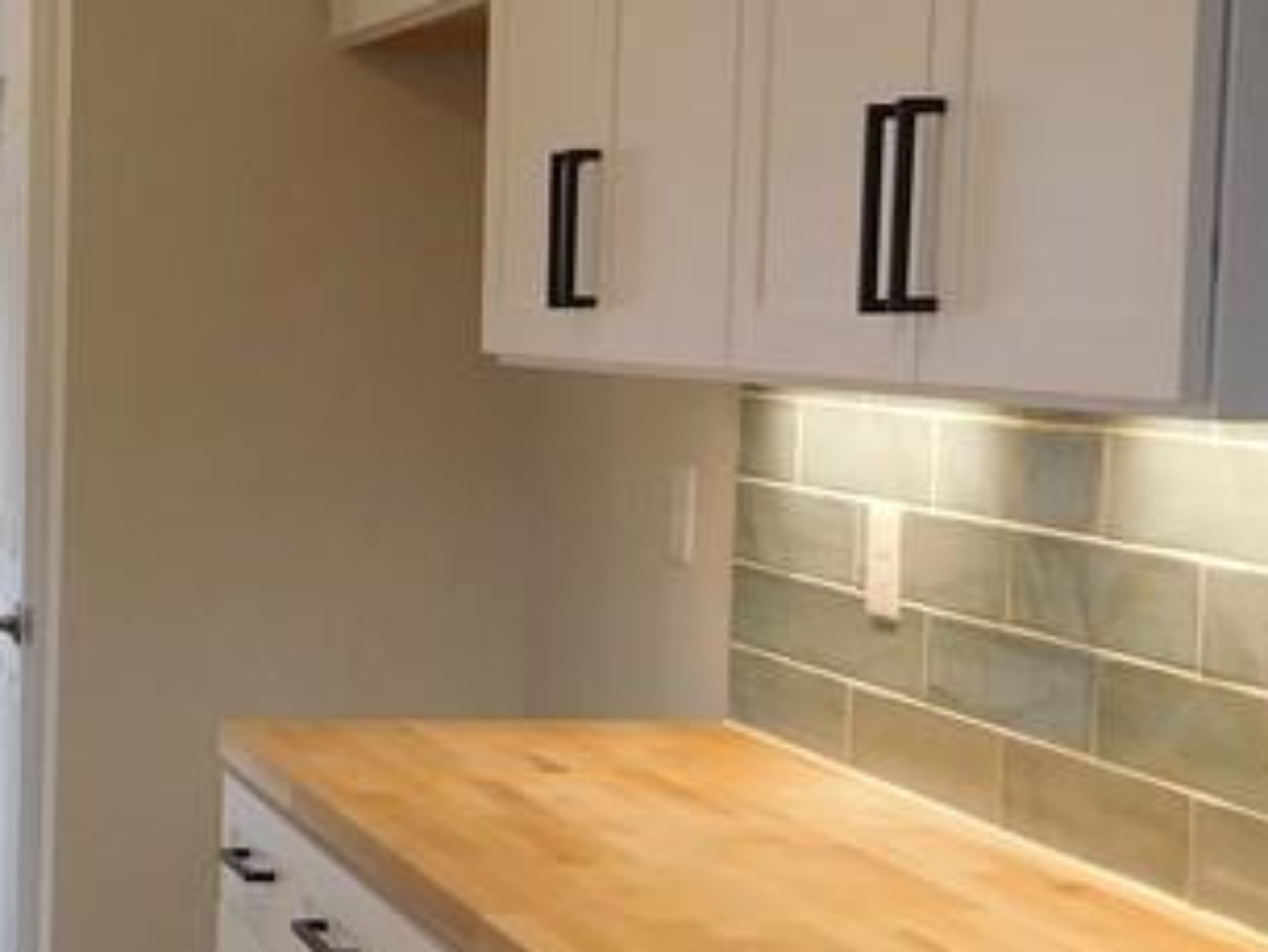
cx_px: -574
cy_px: 649
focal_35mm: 84
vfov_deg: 17.5
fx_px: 3078
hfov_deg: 20.3
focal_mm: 4.5
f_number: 3.4
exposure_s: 1/50
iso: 125
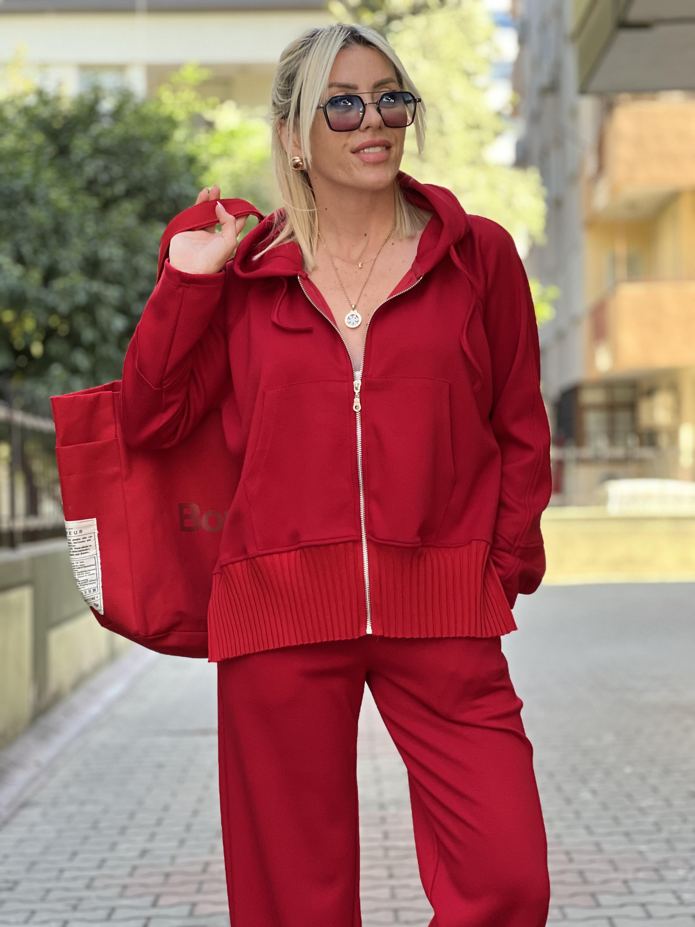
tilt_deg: +1.7
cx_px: 348
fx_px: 2061
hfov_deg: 19.1
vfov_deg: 25.3
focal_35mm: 77
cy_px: 464
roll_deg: -0.1
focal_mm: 9
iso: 160
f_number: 2.8
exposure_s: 1/121
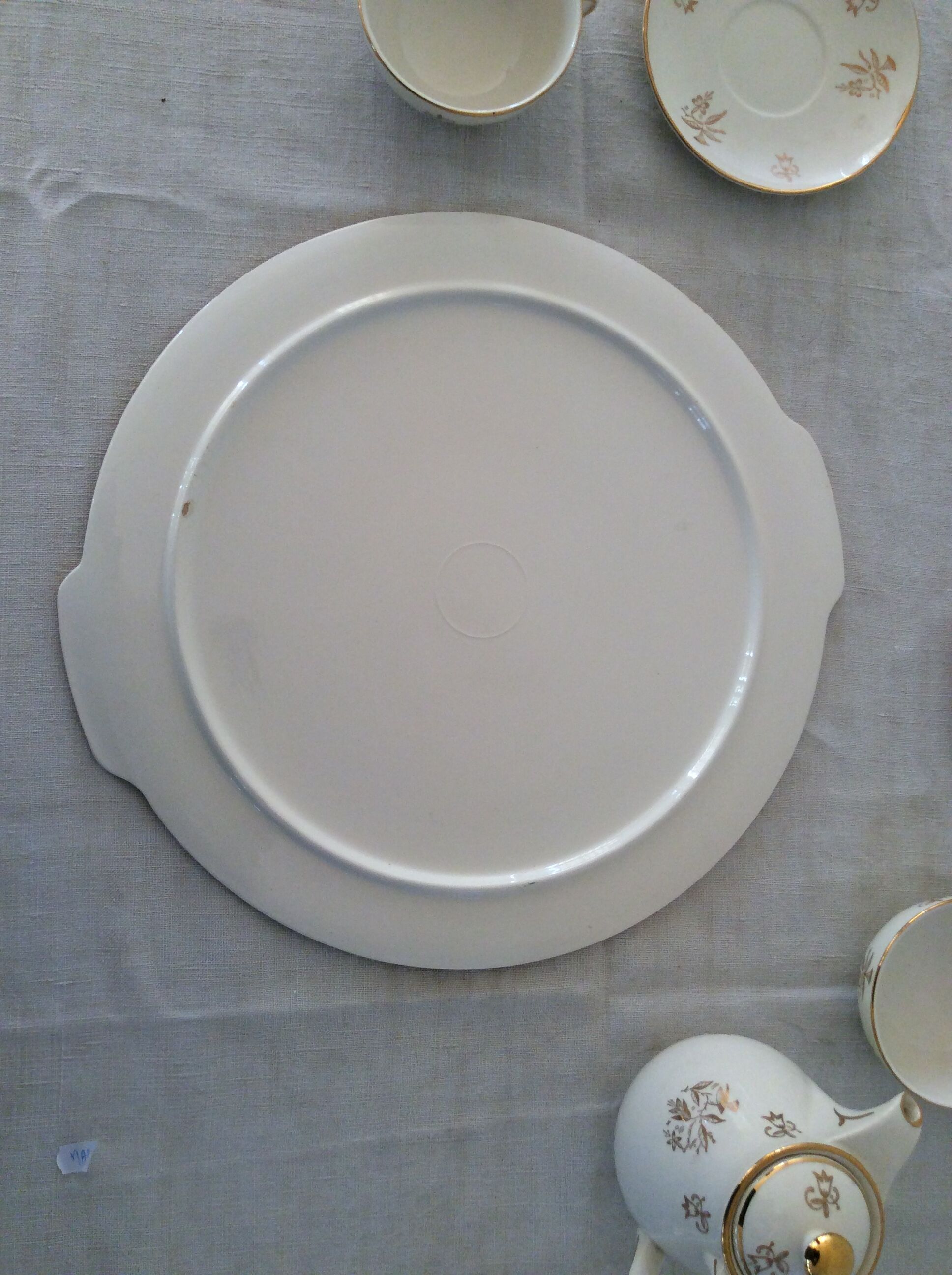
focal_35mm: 32
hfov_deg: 44.1
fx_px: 1177
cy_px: 638
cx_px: 476
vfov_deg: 56.9
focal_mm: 3.3
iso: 64
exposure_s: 1/100
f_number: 2.4
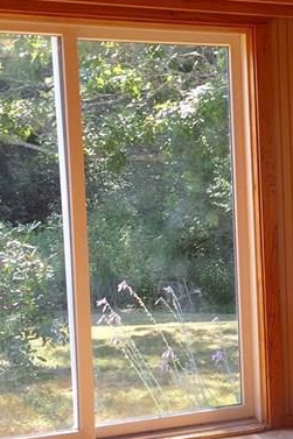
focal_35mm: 82
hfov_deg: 15.6
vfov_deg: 24.7
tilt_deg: -6.3
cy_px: 285
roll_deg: -0.3
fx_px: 1002
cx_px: 406
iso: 32
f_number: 2.2
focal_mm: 4.15
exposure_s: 1/243
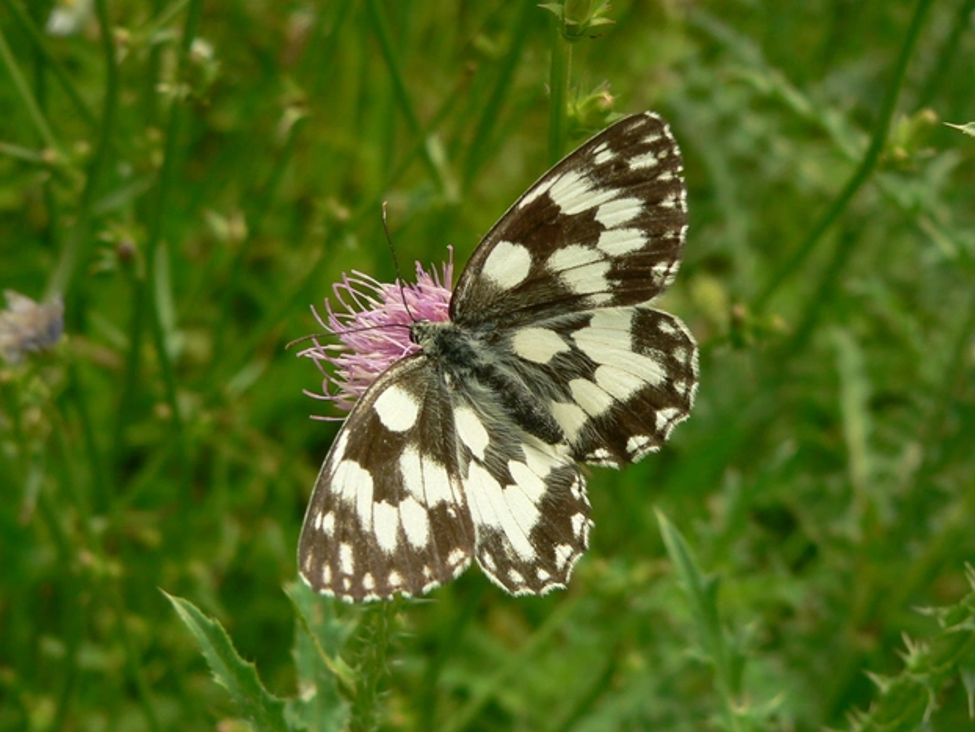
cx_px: 480
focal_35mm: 72
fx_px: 2029
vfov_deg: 20.5
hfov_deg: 27.0
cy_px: 371
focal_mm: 11.6
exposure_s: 1/500
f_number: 4
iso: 80
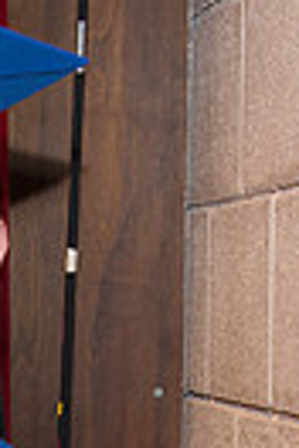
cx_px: -206
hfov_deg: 5.4
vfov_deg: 8.1
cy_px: 617
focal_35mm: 251
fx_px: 3127
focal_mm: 45
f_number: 4.2
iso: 2000
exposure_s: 1/80
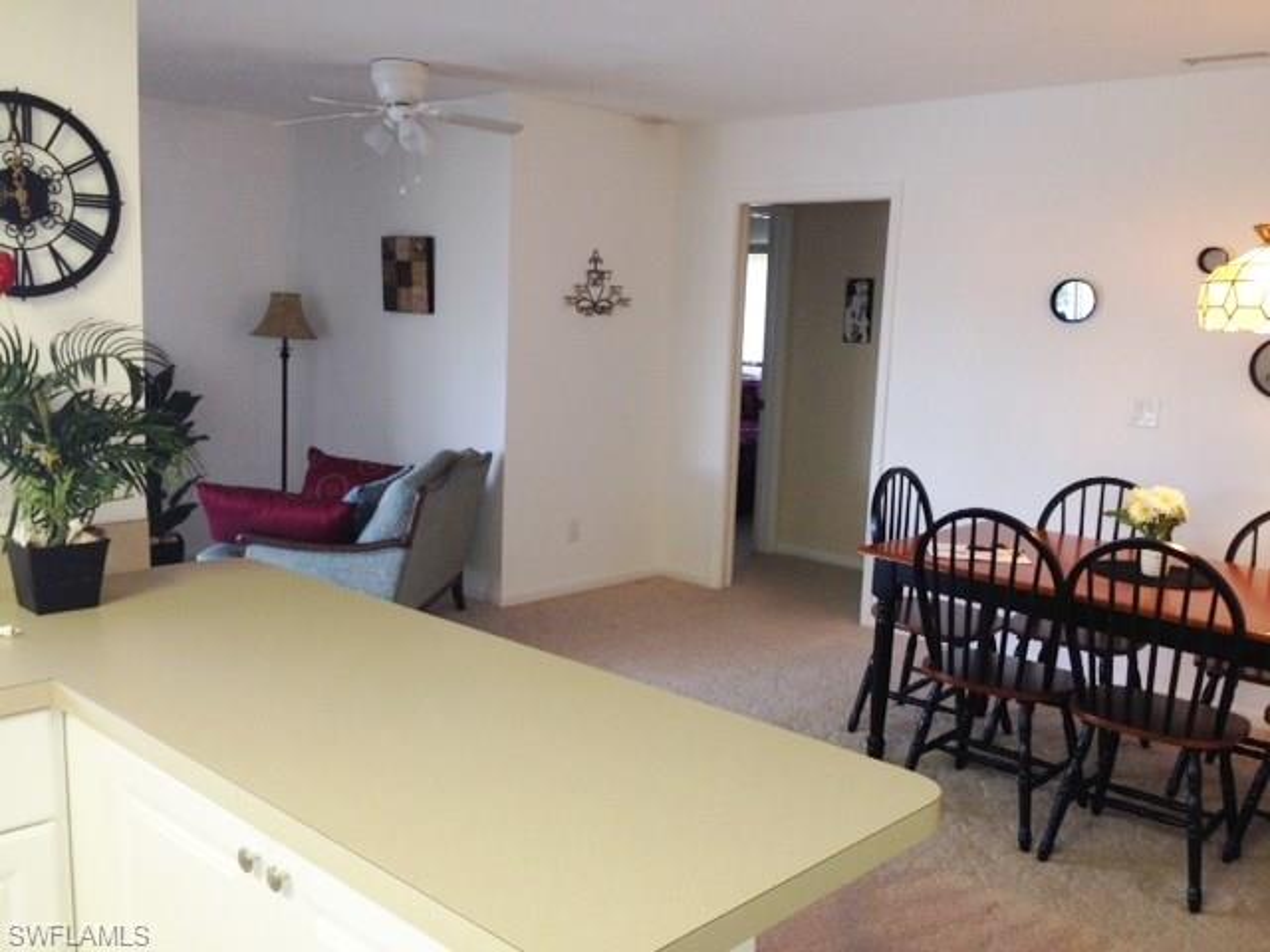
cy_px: 476
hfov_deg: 55.4
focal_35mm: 33
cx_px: 635
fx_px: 1211
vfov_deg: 42.9
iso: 80
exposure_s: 1/20
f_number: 2.4
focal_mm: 4.12
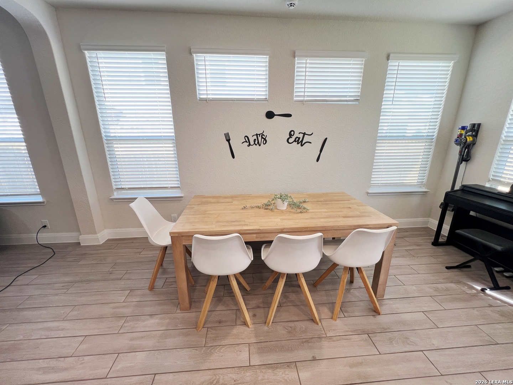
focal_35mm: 13
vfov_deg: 89.9
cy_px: 192
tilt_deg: -16.9
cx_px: 256
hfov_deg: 106.2
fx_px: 193
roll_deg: -0.4
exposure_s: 1/30
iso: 64
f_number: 1.8
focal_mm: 1.57
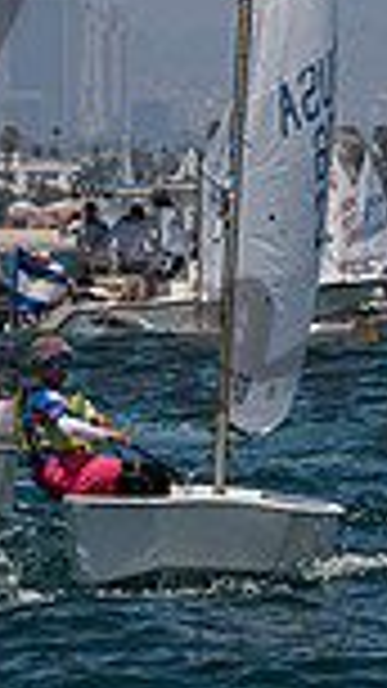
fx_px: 11919
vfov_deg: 3.3
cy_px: 445
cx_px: -60
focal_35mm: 653
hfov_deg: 1.9
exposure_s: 1/1250
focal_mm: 140
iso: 250
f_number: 7.1
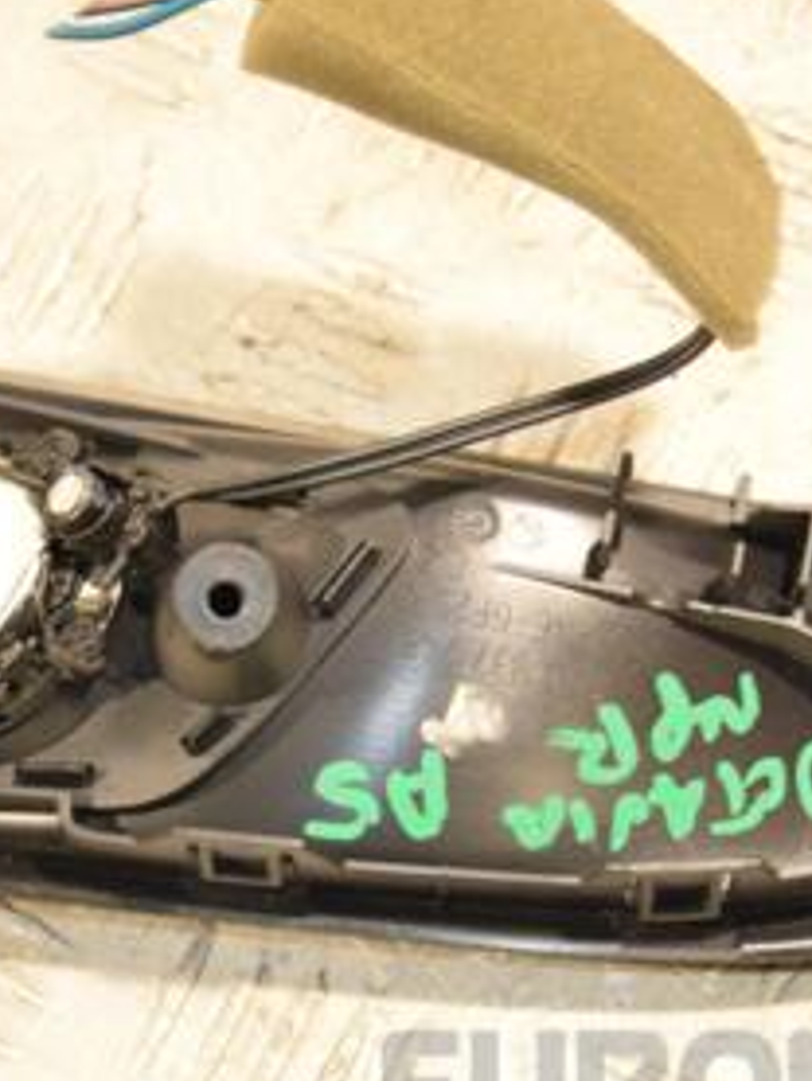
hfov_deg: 9.9
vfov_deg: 13.2
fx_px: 4688
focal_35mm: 150
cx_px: 308
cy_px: 570
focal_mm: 48
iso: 800
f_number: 4.8
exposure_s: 1/100
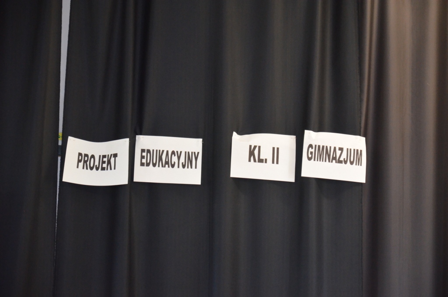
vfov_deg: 8.7
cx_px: 224
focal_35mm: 158
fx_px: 1956
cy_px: 148
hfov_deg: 13.1
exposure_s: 1/60
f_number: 5.6
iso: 3200
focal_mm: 105
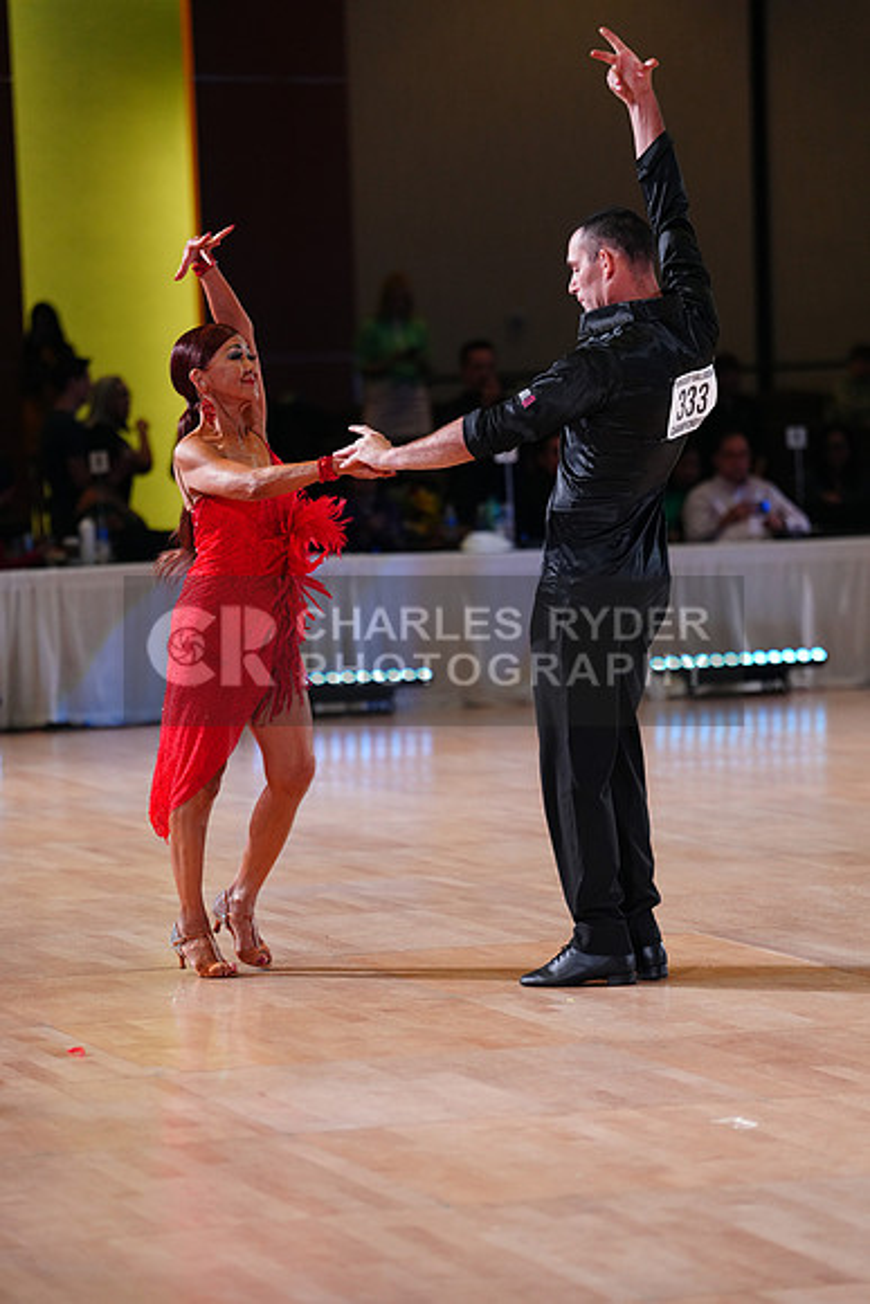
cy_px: 652
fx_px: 4890
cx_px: 435
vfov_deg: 15.2
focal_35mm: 135
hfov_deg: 10.2
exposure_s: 1/400
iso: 2000
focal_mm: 135
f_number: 2.8
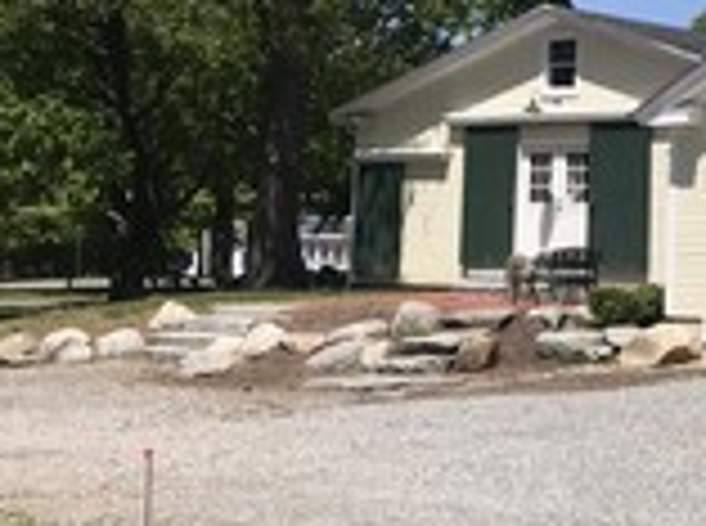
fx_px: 1892
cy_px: 153
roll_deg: -0.7
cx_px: 1030
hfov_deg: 18.8
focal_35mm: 93
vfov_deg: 15.8
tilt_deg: +0.8
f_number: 1.8
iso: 20
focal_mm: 3.99
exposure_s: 1/2817
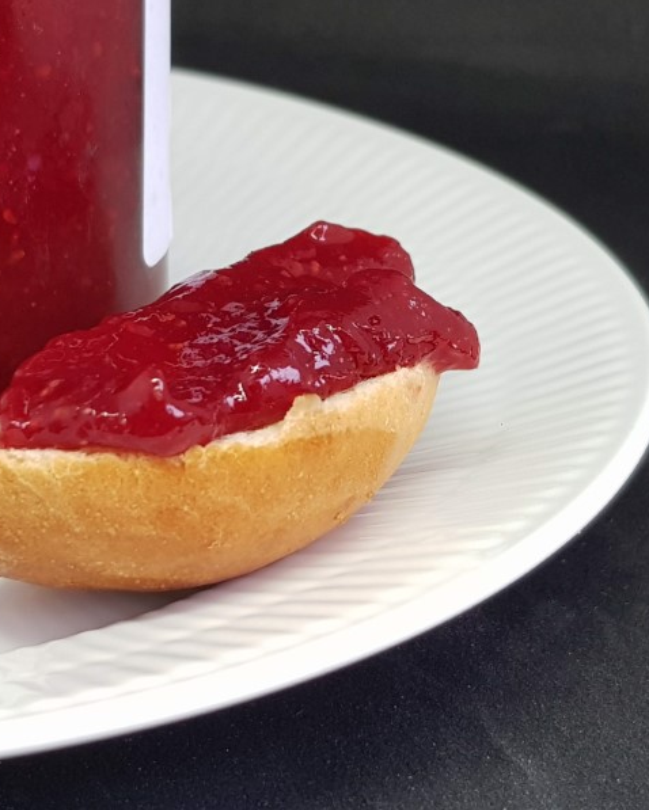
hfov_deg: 43.2
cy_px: 404
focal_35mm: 34
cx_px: 262
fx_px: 816
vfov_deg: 52.8
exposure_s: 1/50
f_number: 1.7
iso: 100
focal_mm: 4.2
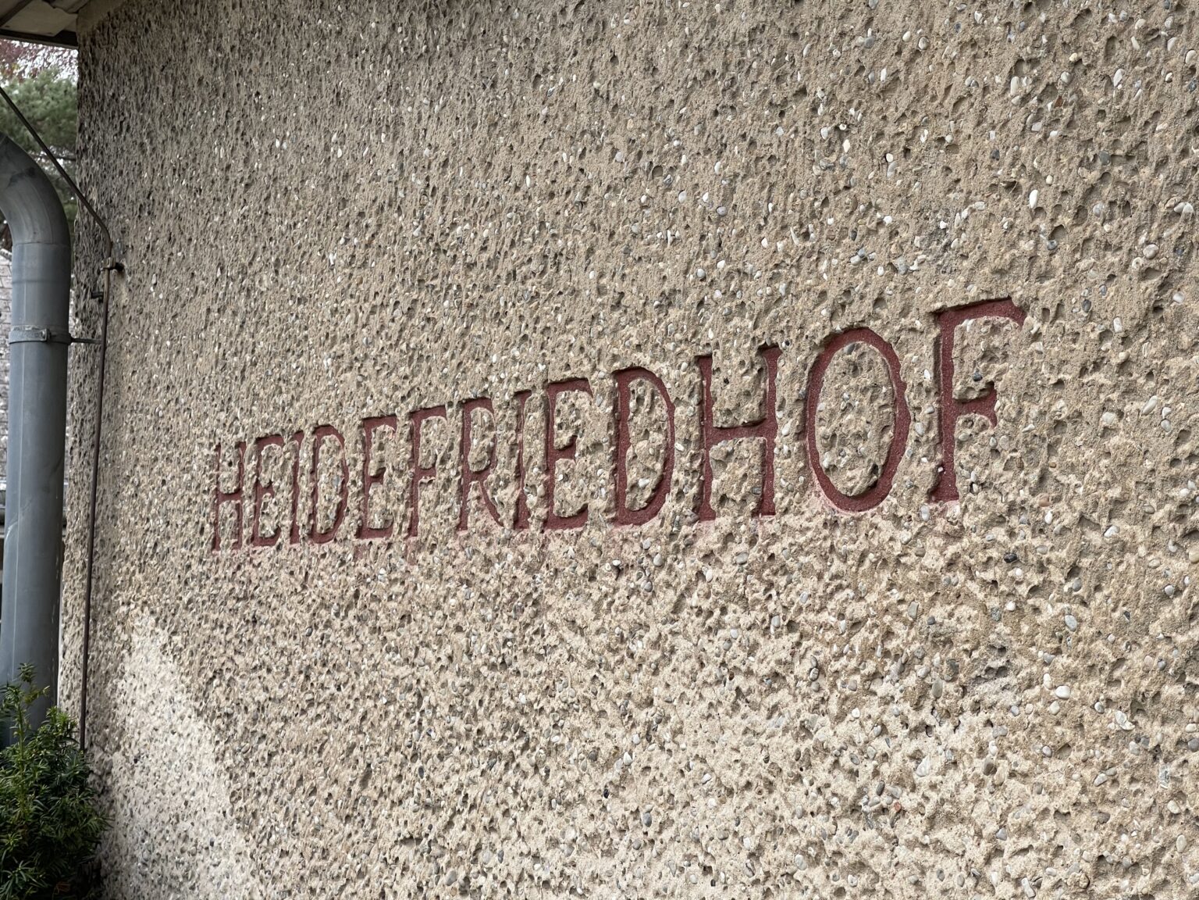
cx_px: 600
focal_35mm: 64
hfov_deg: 30.3
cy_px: 450
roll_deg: -1.0
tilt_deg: +5.1
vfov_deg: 22.9
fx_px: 2217
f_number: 2.2
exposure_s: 1/351
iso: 20
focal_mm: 7.5
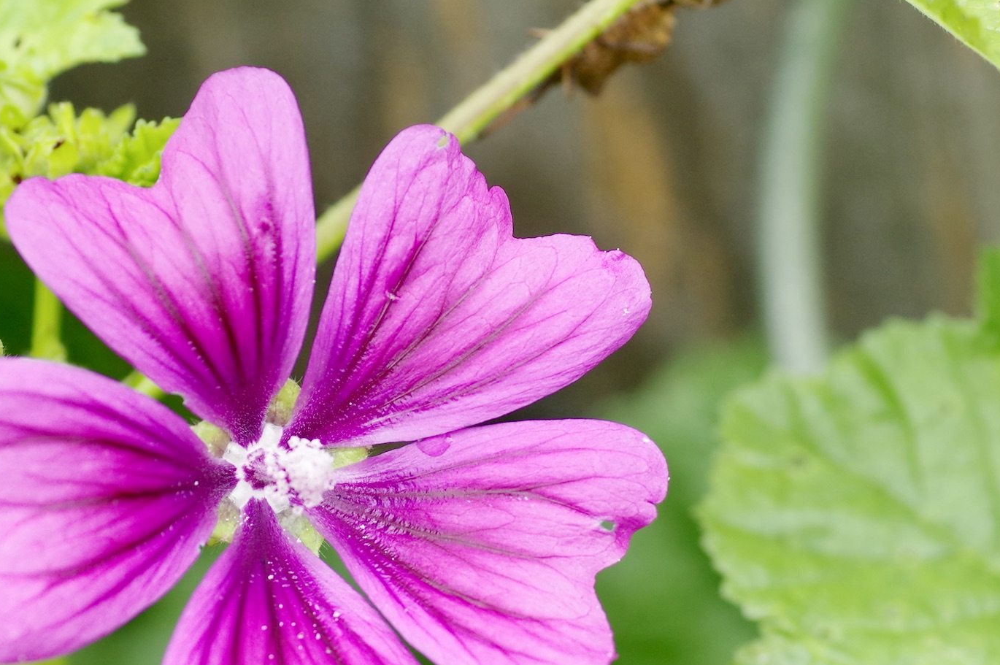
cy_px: 435
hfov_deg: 14.9
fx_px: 3830
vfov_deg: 9.9
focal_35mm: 138
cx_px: 391
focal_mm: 70
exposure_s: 1/250
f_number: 4
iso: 800
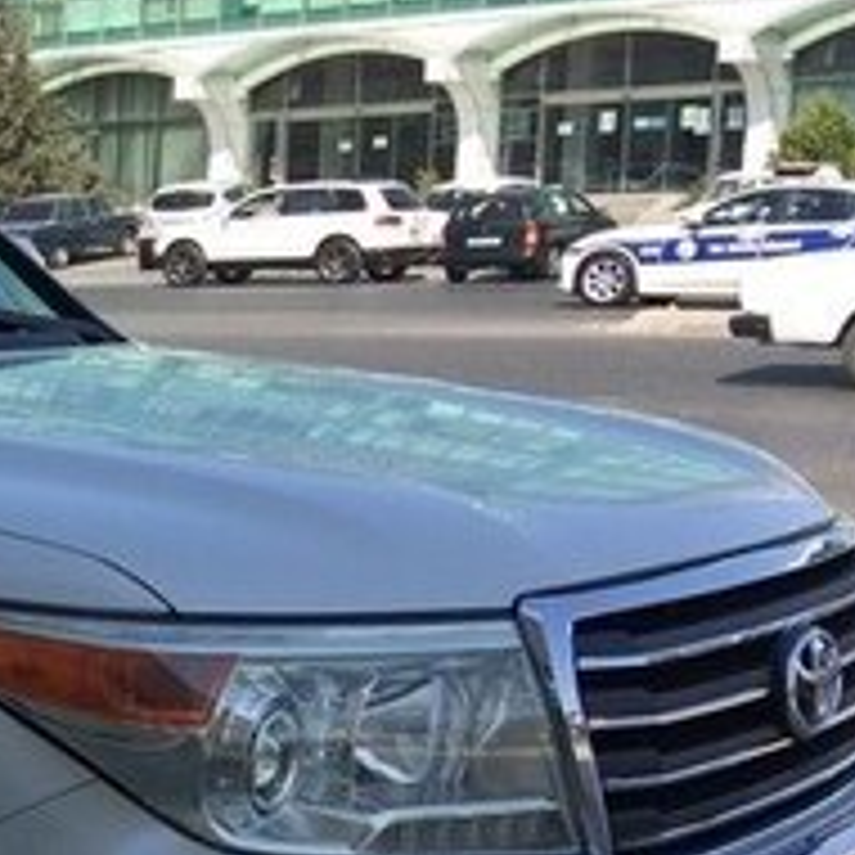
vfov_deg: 19.2
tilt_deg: -10.7
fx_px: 2487
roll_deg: +1.9
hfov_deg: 16.9
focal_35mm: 89
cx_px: -572
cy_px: 758
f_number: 2.2
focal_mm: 4.15
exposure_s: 1/1282
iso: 32
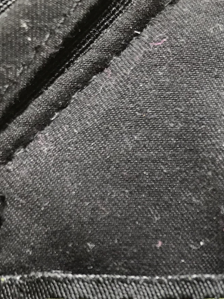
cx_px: 223
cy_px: 335
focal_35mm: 65
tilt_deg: -88.0
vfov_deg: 27.2
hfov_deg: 21.8
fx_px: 561
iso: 25
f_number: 1.8
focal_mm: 3.99
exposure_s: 1/33
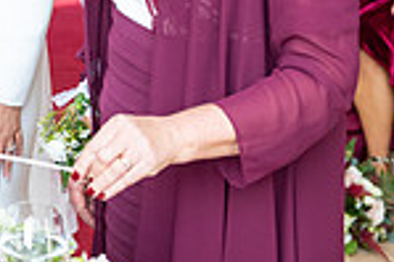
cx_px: -153
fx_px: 1618
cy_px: -144
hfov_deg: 13.3
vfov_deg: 9.0
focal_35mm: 148
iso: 640
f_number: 3.5
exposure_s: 1/160
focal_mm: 38
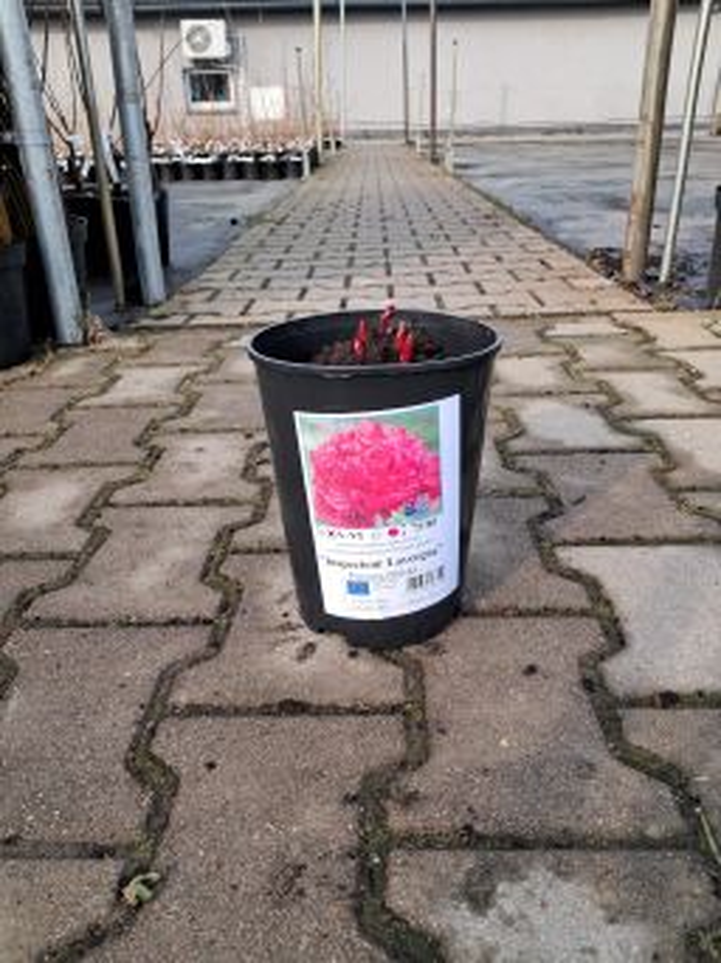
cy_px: 482
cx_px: 360
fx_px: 751
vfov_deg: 65.4
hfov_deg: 51.3
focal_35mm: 27
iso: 50
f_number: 1.8
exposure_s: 1/188
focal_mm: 4
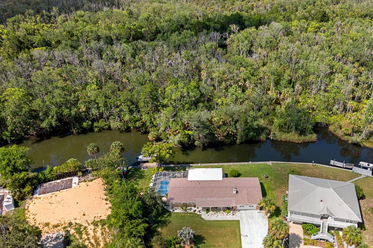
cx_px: 216
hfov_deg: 67.0
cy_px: 152
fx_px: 280
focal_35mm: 27
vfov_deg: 47.5
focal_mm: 8.38
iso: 100
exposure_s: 1/1600
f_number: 2.8
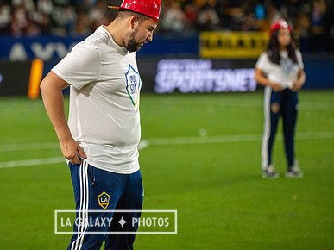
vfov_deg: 6.9
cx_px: 116
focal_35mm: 216
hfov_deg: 9.2
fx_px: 2083
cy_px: 92
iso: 3200
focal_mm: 150
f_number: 2.8
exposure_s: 1/2500
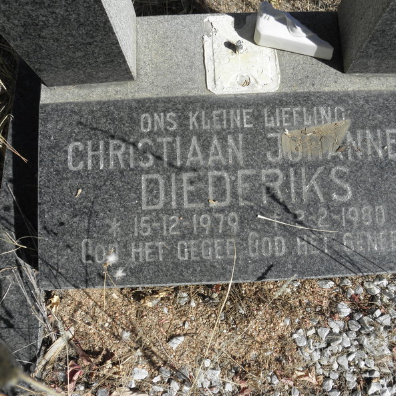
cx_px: 214
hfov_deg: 52.5
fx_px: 401
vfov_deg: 52.5
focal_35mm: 31
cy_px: 198
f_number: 5.6
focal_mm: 4.6
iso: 64
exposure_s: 1/320
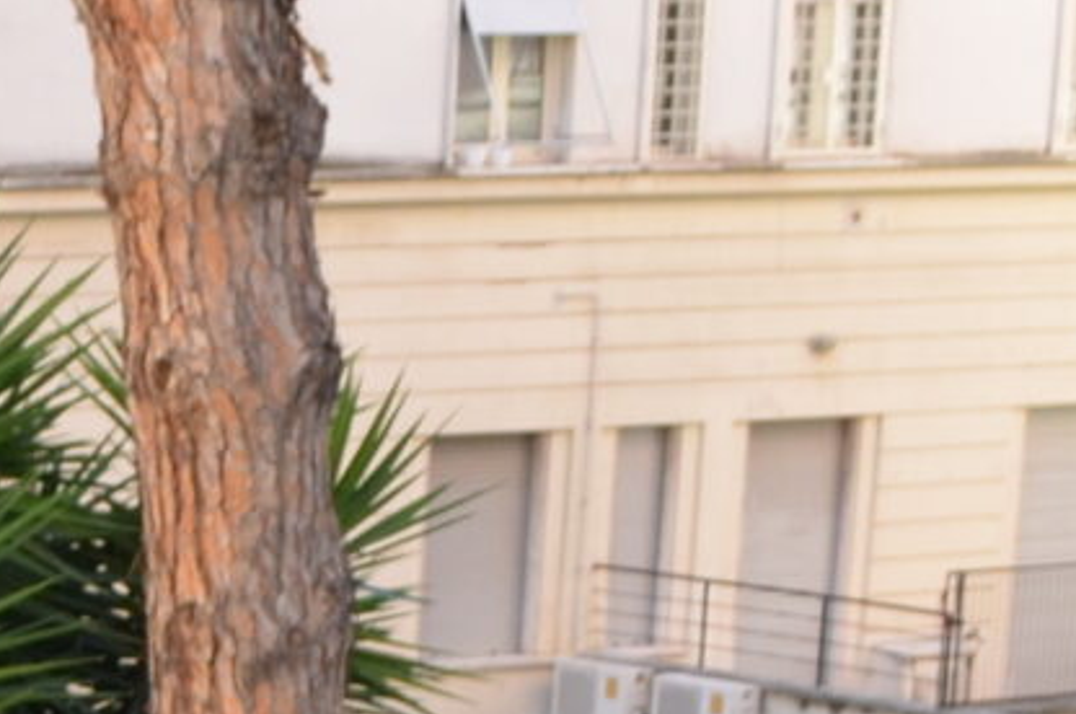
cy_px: 1630
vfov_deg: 7.7
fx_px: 4954
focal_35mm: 166
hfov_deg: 11.1
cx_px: -1172
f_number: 5.6
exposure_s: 1/125
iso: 400
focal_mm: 18
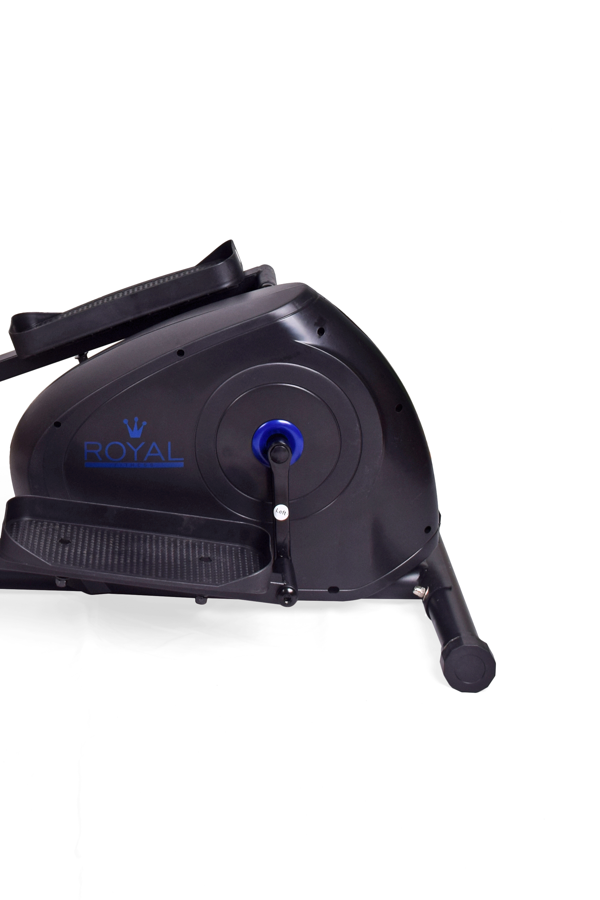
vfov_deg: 24.6
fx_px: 2000
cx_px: 52
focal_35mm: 80
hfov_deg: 16.8
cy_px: 83
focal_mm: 27
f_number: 8
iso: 100
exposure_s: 1/100
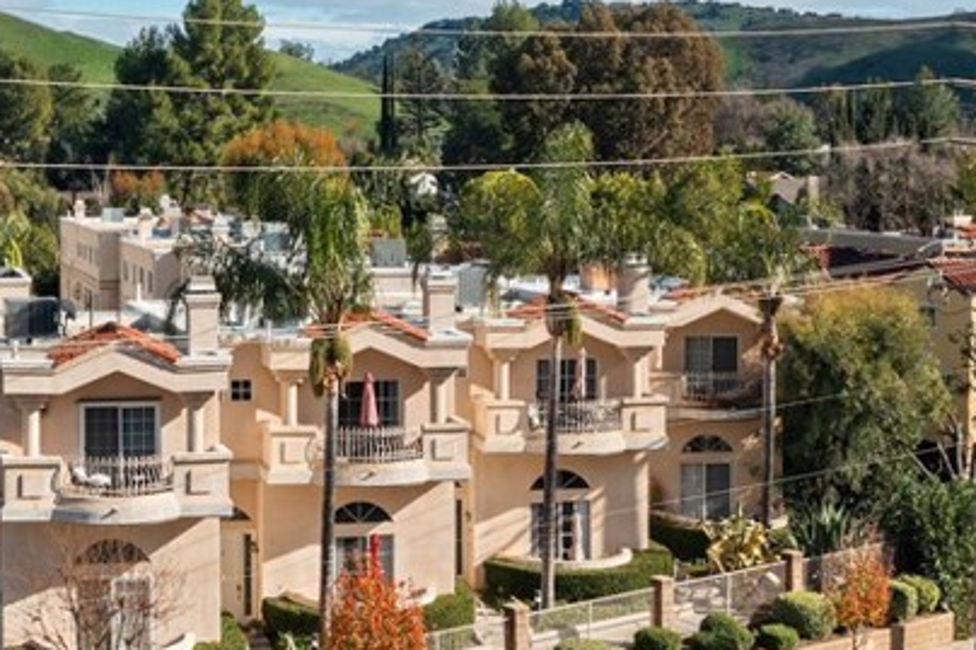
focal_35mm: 71
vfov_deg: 19.1
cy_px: 188
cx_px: 101
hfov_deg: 27.5
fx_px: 1924
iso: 100
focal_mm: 10.26
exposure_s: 1/40
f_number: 5.6
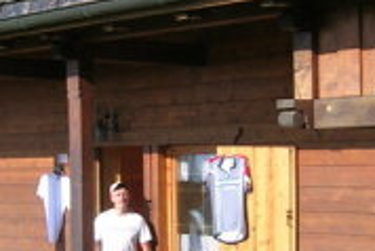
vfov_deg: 12.6
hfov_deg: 18.7
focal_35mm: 109
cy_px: 167
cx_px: 140
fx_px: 1136
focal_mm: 5.4
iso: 50
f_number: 4.8
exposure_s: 1/186
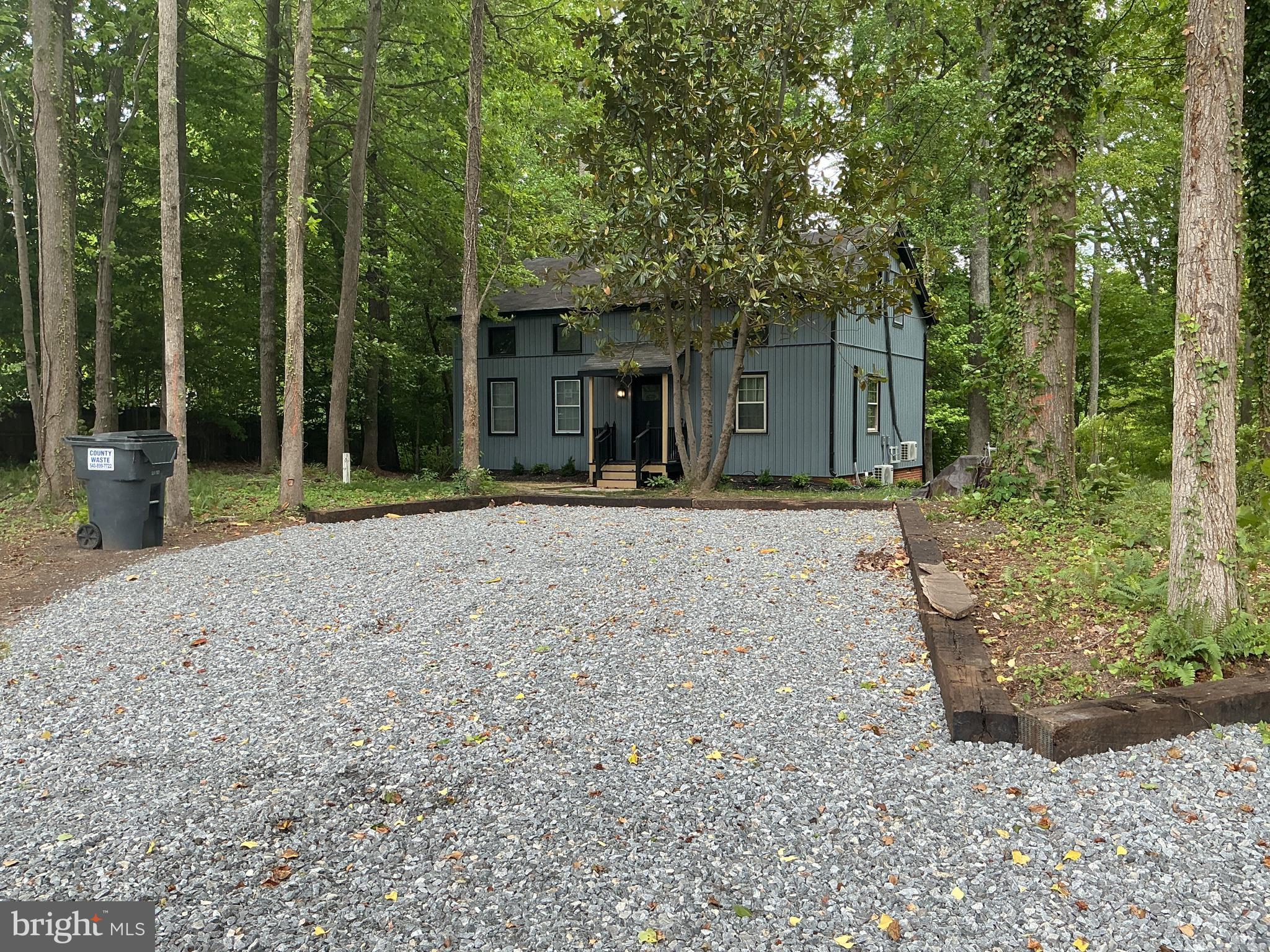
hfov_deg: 61.7
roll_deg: +0.1
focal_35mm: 29
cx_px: 635
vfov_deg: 48.2
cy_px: 476
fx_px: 1064
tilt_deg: -2.6
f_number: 1.8
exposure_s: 1/162
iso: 20
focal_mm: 3
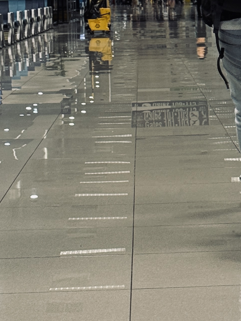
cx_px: 218
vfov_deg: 13.1
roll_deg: +0.5
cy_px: 160
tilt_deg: -5.7
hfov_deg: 9.8
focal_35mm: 151
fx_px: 1402
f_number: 1.78
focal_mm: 6.76
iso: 160
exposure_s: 1/60
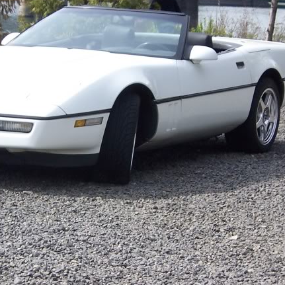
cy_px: 149
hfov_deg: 10.2
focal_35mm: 172
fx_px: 1602
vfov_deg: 10.2
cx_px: 89
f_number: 4.8
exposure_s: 1/350
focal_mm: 13.5
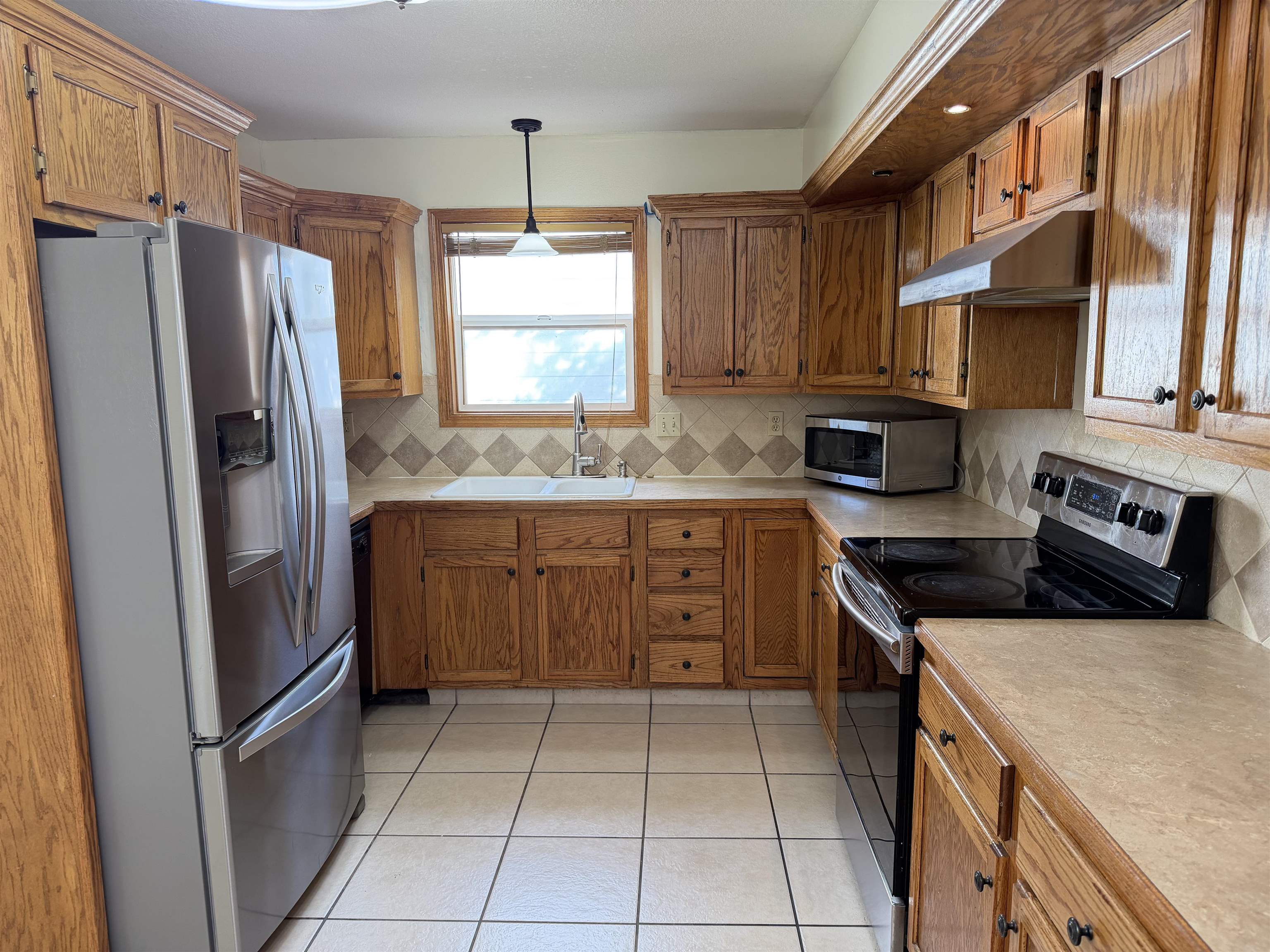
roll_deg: +1.2
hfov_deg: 71.6
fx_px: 881
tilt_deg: -8.5
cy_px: 476
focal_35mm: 24
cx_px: 635
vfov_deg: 56.8
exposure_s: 1/60
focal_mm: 6.76
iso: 200
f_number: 1.78
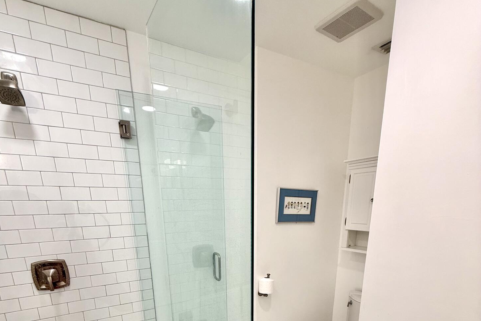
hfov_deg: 84.0
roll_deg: +0.6
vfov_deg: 54.9
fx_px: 267
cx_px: 234
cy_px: 281
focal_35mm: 20
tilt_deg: -16.0
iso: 80
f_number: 2.2
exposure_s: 1/120
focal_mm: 2.22
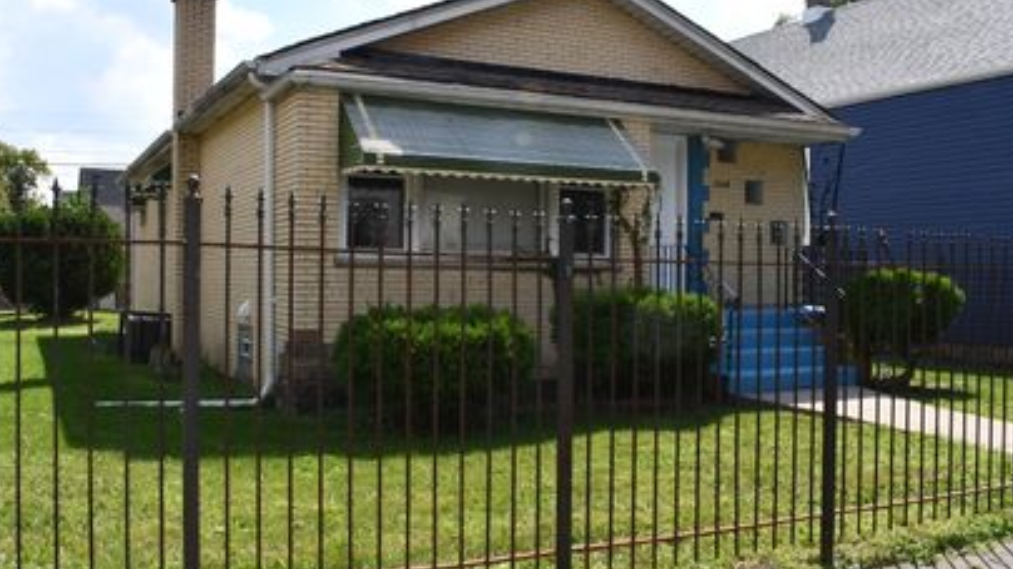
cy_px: 279
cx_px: 494
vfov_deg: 33.7
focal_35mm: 35
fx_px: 940
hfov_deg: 56.6
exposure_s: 1/250
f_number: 22
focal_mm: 18
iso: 800
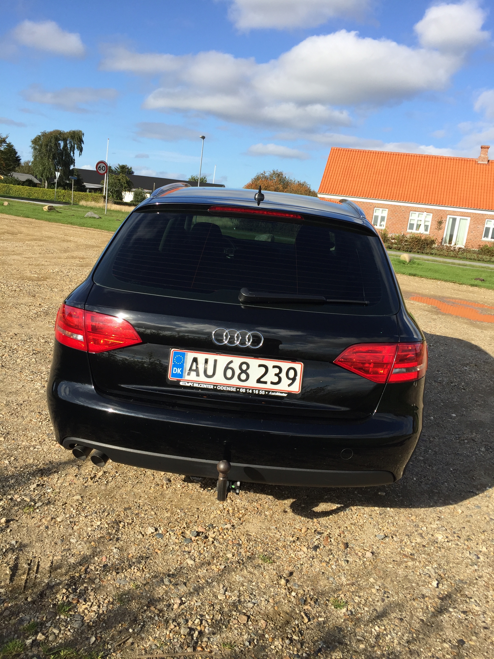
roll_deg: -7.1
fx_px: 552
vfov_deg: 61.7
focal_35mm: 29
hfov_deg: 48.2
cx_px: 247
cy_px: 330
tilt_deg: -10.2
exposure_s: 1/1412
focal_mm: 4.15
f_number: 2.2
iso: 32
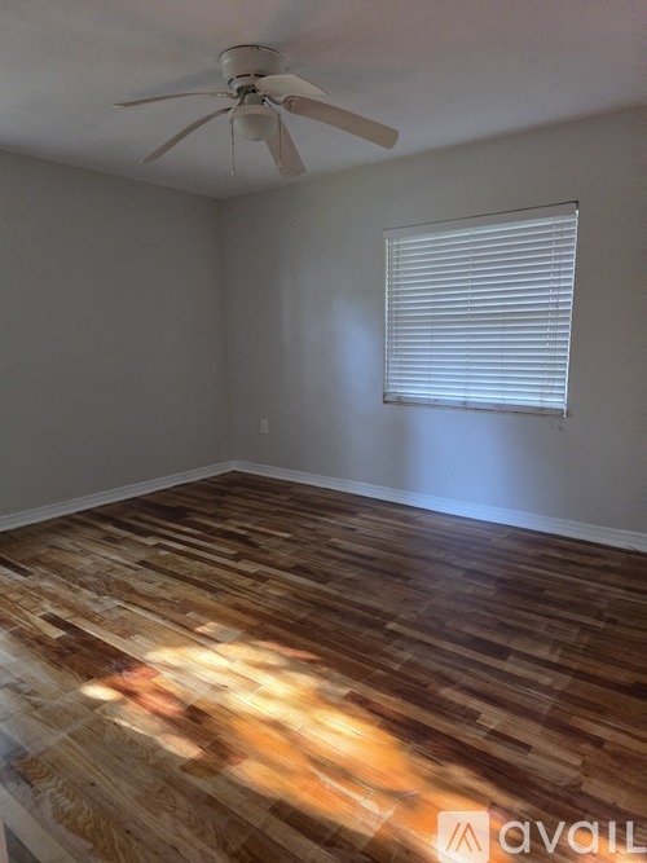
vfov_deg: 73.9
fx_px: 573
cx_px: 324
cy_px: 432
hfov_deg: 58.9
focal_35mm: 23
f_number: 1.7
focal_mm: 6.3
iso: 640
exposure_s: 1/120
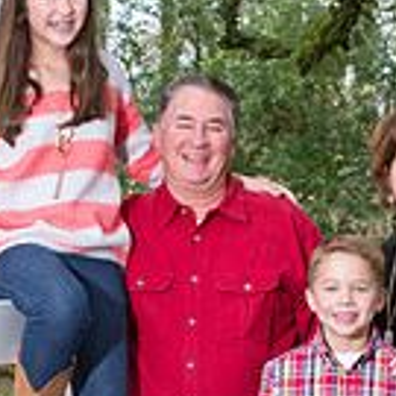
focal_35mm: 221
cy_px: 343
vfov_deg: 7.9
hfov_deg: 7.9
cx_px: 260
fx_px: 2860
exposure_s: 1/100
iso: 1250
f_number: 6.3
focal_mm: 78
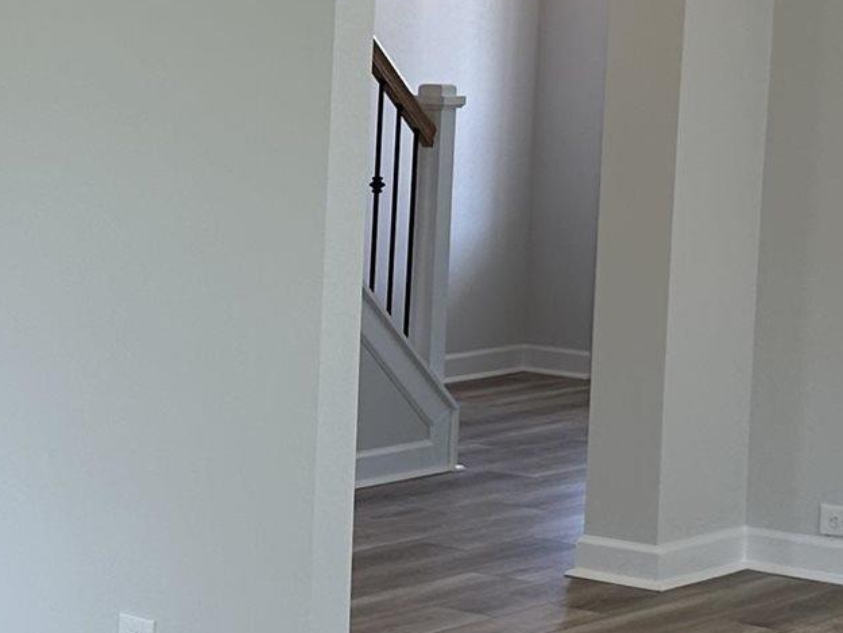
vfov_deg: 12.6
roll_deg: -1.3
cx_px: -229
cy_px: 285
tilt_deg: -5.2
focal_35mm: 118
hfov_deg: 15.9
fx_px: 2874
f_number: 1.78
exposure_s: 1/125
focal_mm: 6.86
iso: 64
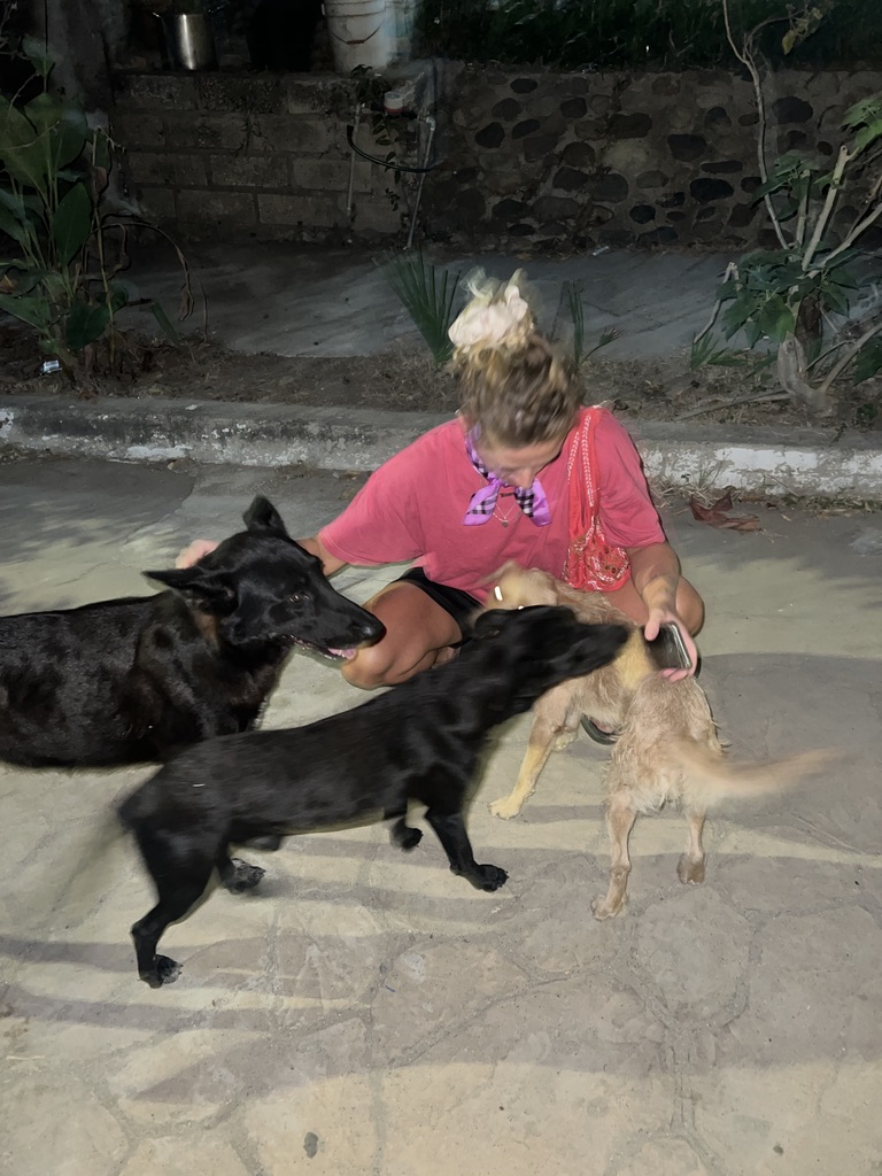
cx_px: 441
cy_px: 588
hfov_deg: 53.1
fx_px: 883
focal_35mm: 26
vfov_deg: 67.3
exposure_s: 1/4
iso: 160
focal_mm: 5.7
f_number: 1.5
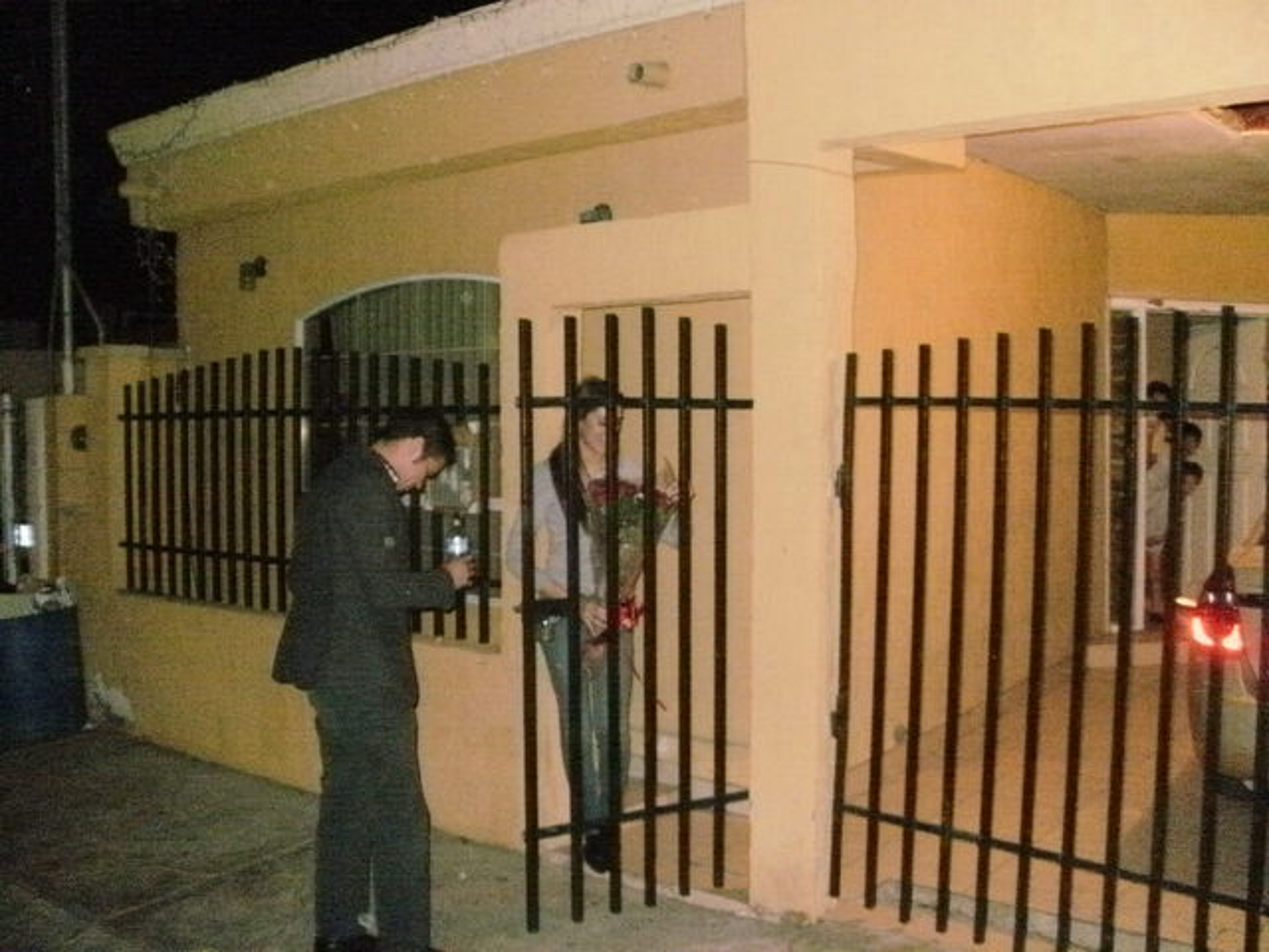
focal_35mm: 36
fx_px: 1320
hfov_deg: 51.4
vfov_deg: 39.7
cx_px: 634
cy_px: 476
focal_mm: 6.3
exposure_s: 1/30
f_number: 3.5
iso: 640
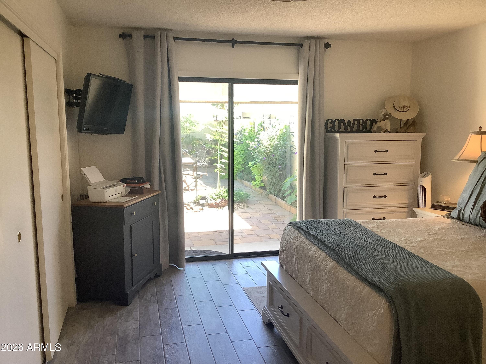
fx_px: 435
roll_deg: +0.1
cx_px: 243
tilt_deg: -8.1
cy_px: 182
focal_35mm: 31
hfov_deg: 58.4
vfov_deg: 45.4
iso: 50
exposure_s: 1/60
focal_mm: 3.3
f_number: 2.4
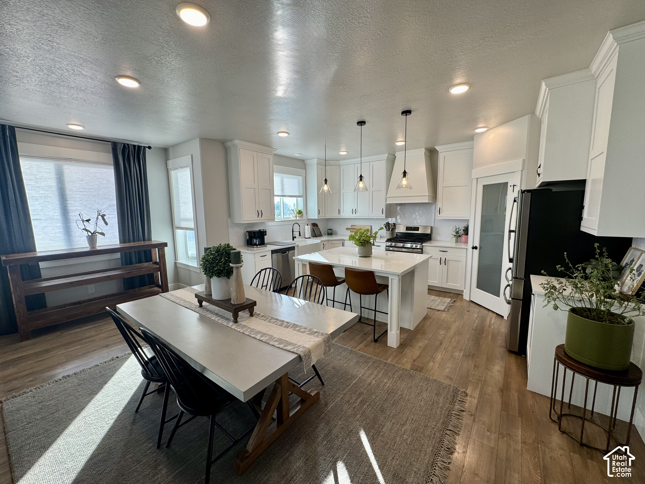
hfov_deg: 102.1
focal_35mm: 14
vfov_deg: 85.7
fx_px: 261
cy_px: 242
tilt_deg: -7.9
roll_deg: +0.3
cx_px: 322
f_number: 2.2
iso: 50
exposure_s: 1/120
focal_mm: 2.22
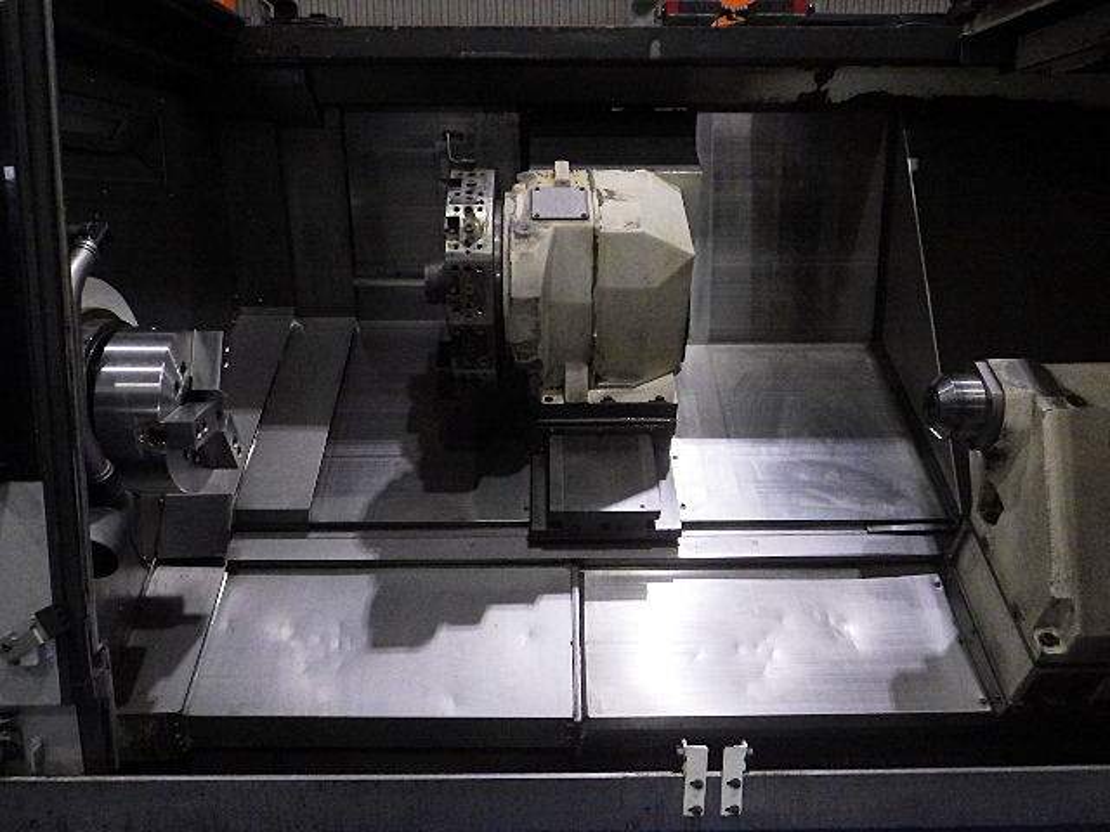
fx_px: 898
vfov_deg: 49.7
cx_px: 555
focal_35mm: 28
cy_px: 416
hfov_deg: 63.4
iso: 640
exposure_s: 1/45
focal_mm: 5
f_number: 3.5
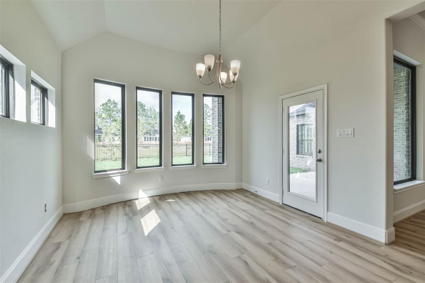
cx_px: 212
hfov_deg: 100.4
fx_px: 177
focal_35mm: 15
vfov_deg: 77.3
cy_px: 142
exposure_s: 1/60
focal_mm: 10
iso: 200
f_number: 8
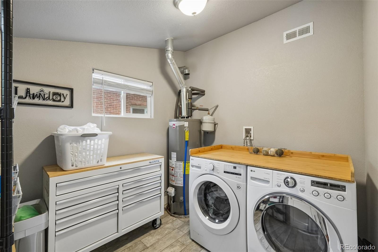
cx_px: 189
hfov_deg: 100.4
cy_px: 126
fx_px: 157
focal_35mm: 15
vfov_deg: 77.3
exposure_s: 1/15
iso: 800
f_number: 8
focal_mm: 10
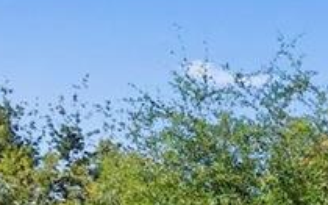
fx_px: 1108
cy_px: 516
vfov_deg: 9.3
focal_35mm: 124
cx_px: 978
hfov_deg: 11.0
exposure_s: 1/60
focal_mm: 16
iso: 100
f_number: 5
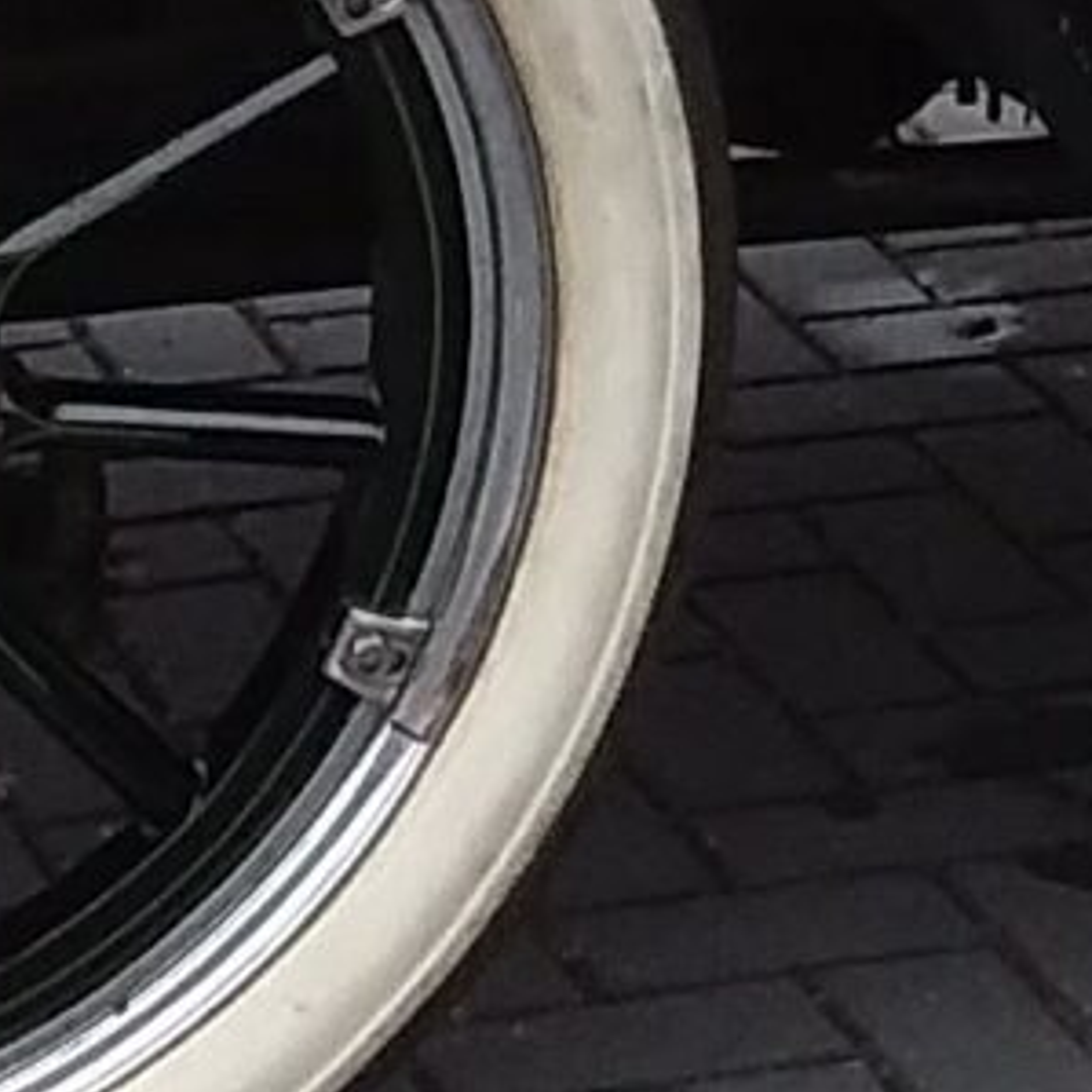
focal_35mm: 204
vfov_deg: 7.9
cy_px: -1530
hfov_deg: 8.3
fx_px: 7281
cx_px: 1760
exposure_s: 1/463
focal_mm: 2.91
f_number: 1.9
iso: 40
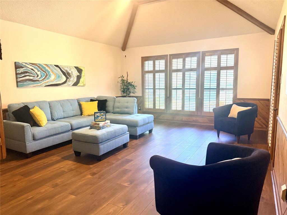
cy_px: 108
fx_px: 199
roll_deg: +0.7
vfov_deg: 56.8
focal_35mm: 24
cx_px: 144
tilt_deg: -6.9
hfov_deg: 71.6
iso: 200
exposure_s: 1/41
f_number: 1.78
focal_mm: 6.76
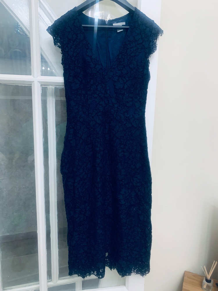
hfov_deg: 53.1
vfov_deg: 67.3
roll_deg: -1.2
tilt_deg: -11.0
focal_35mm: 26
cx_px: 109
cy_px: 146
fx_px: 218
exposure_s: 1/33
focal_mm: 4.25
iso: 320
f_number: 1.8
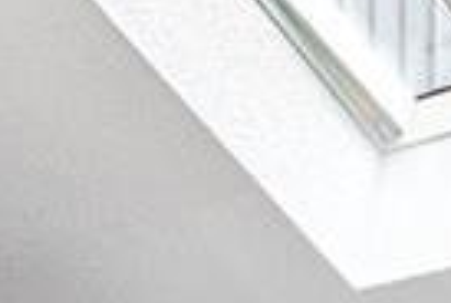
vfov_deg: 7.9
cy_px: 929
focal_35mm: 149
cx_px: 76
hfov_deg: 13.7
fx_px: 1871
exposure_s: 1
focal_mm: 10
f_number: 9
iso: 640
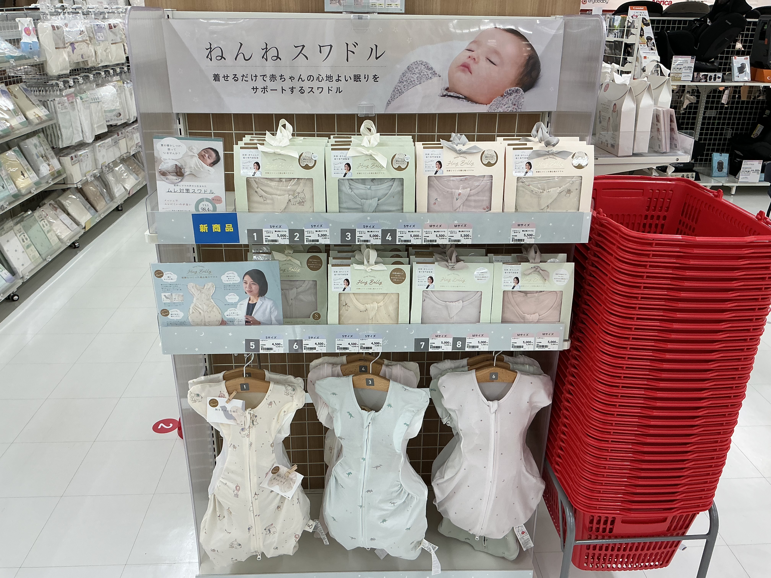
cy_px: 289
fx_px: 646
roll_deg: -1.5
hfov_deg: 61.7
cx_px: 386
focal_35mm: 29
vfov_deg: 48.2
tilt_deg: -22.4
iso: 32
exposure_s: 1/100
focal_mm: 3
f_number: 1.8
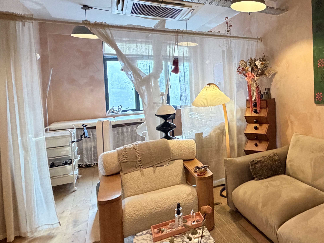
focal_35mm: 27
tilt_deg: -3.1
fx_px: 253
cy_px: 91
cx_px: 287
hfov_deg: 56.9
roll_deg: +1.6
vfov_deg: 50.8
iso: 400
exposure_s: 1/50
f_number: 2.2
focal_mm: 2.22
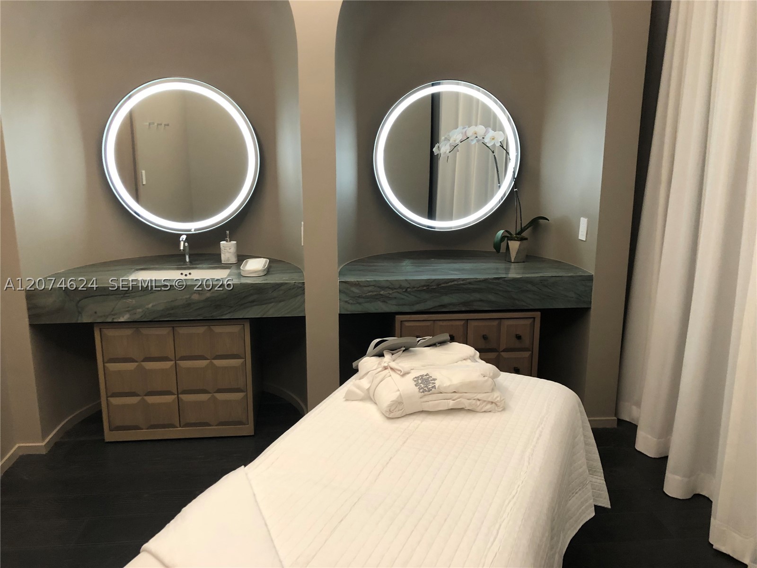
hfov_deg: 63.4
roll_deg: +0.9
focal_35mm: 28
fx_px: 612
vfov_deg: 49.7
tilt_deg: -13.1
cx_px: 378
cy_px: 284
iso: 50
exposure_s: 1/15
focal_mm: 4
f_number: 1.8
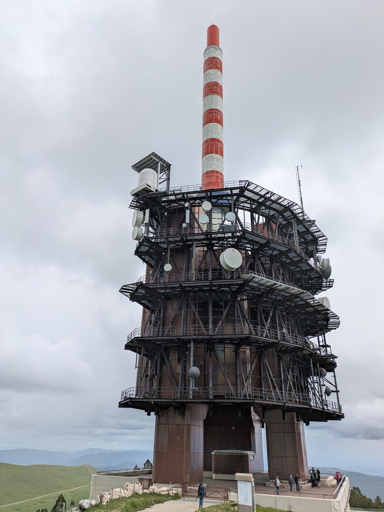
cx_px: 192
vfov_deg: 69.4
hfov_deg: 54.9
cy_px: 256
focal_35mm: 25
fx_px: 369
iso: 55
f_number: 1.89
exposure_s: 1/2841
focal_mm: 5.43
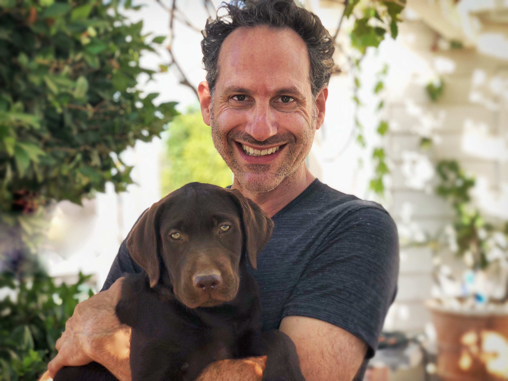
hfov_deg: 36.8
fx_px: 763
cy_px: 190
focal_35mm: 52
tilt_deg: +0.1
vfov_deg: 28.0
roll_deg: +2.3
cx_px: 254
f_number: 2.4
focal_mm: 6
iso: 16
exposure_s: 1/120
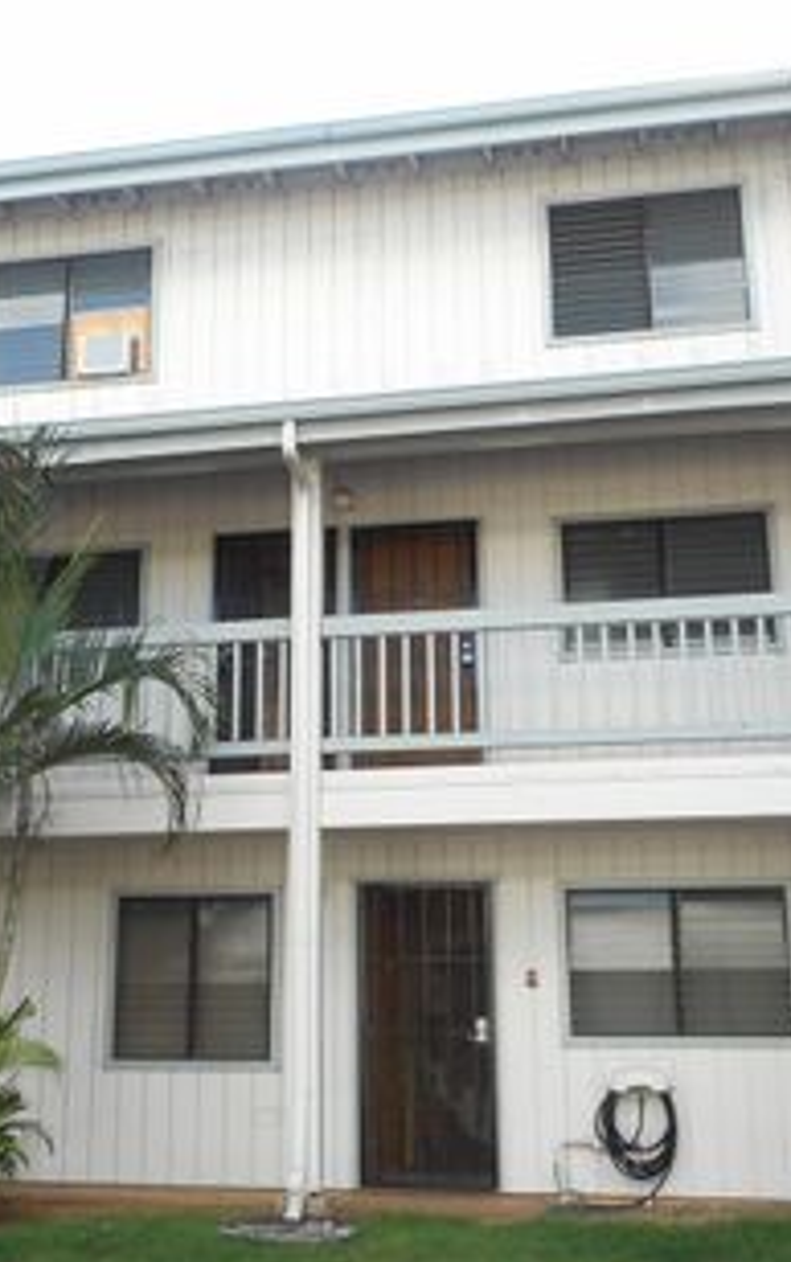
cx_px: 324
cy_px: 596
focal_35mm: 43
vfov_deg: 46.2
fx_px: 1480
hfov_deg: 29.9
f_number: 3.7
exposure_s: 1/125
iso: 80
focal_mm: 4.5
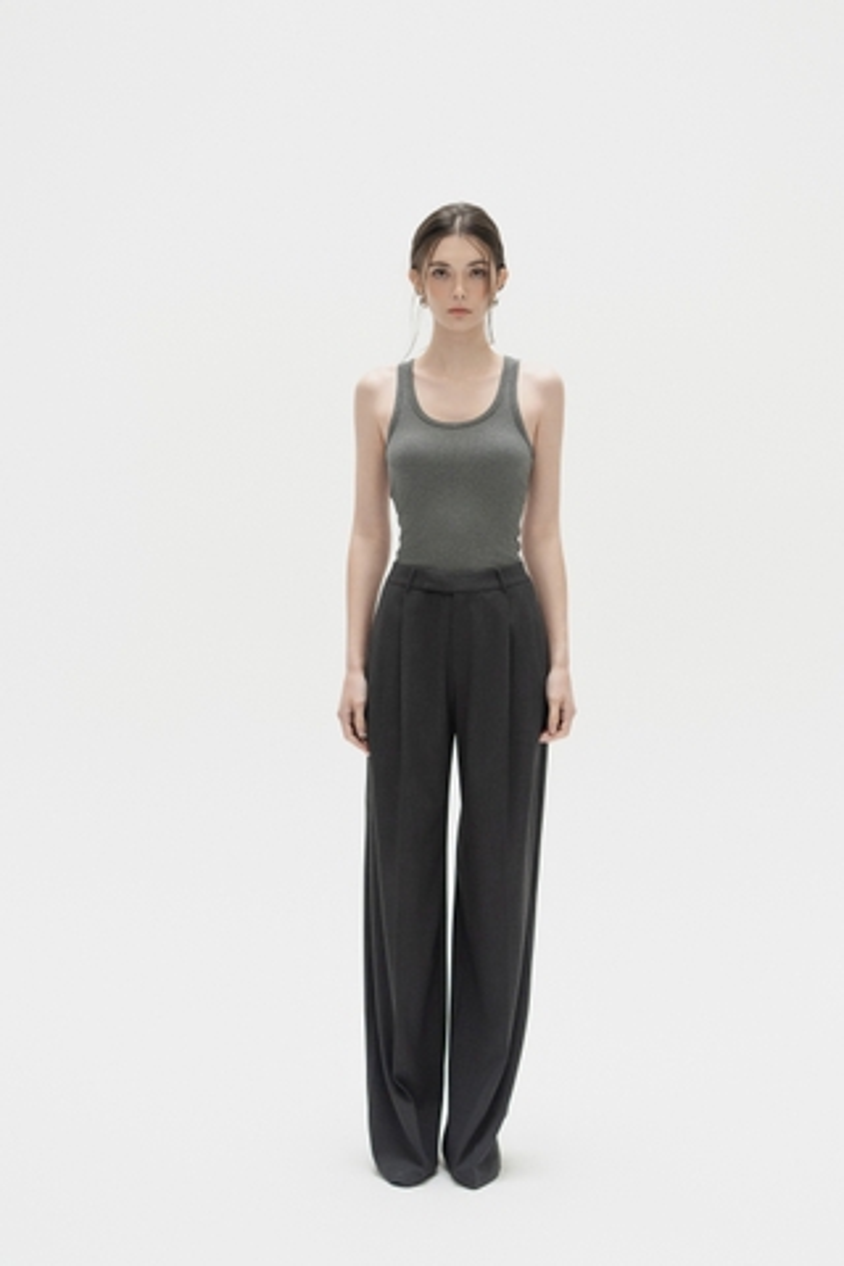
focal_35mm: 55
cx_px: 422
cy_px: 633
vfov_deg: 36.2
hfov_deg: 24.6
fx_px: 1934
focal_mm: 55
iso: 1600
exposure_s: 1/200
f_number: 3.2
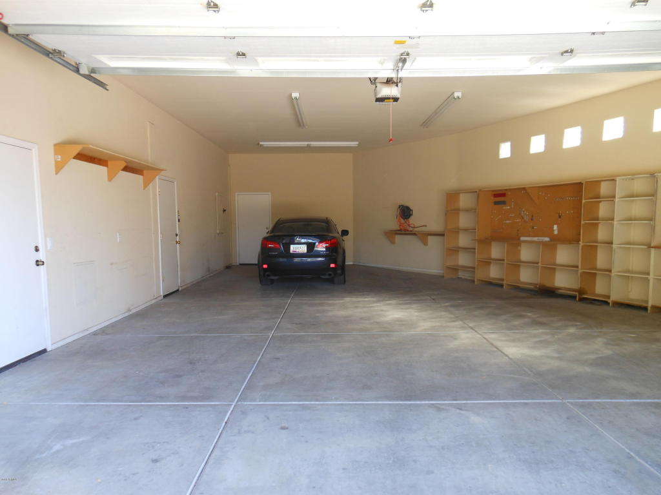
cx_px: 330
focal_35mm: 25
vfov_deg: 54.9
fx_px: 477
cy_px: 248
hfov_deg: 69.4
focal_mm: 4.5
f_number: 3.2
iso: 100
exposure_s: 1/30
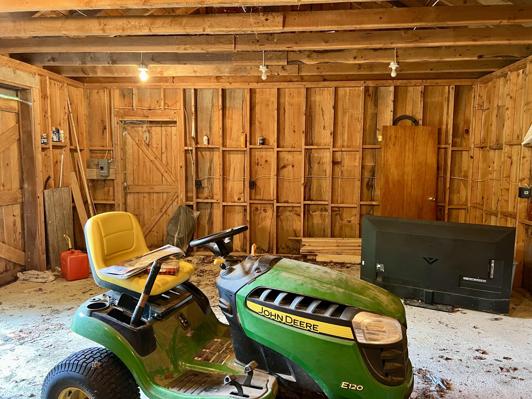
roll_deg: +0.7
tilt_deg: -6.9
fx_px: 400
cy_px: 200
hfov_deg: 67.3
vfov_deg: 53.1
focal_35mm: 26
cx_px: 266
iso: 500
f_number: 1.5
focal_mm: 5.7
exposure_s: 1/60
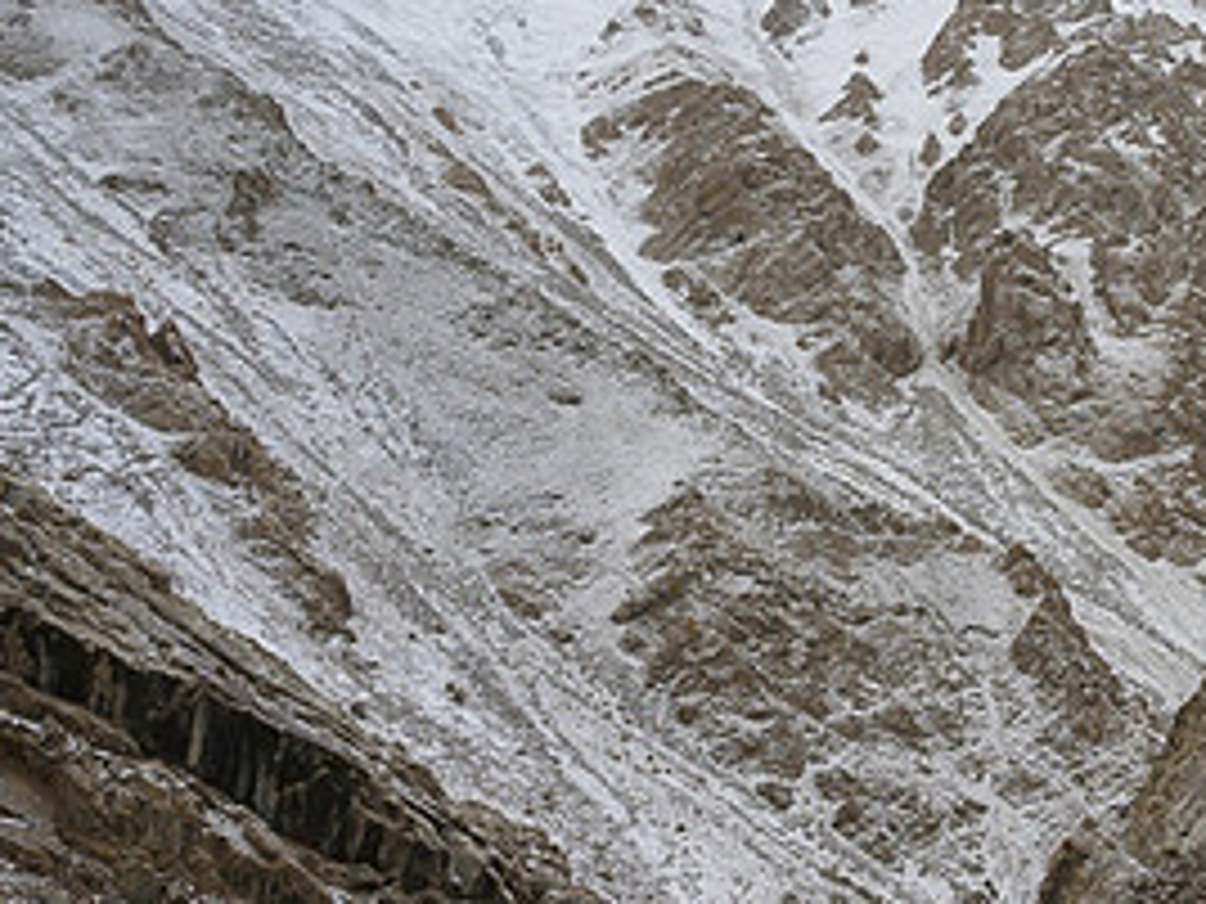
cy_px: 504
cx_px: 1058
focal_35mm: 50
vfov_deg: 29.1
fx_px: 1742
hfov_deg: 36.1
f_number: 7.1
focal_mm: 24
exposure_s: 1/320
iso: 640
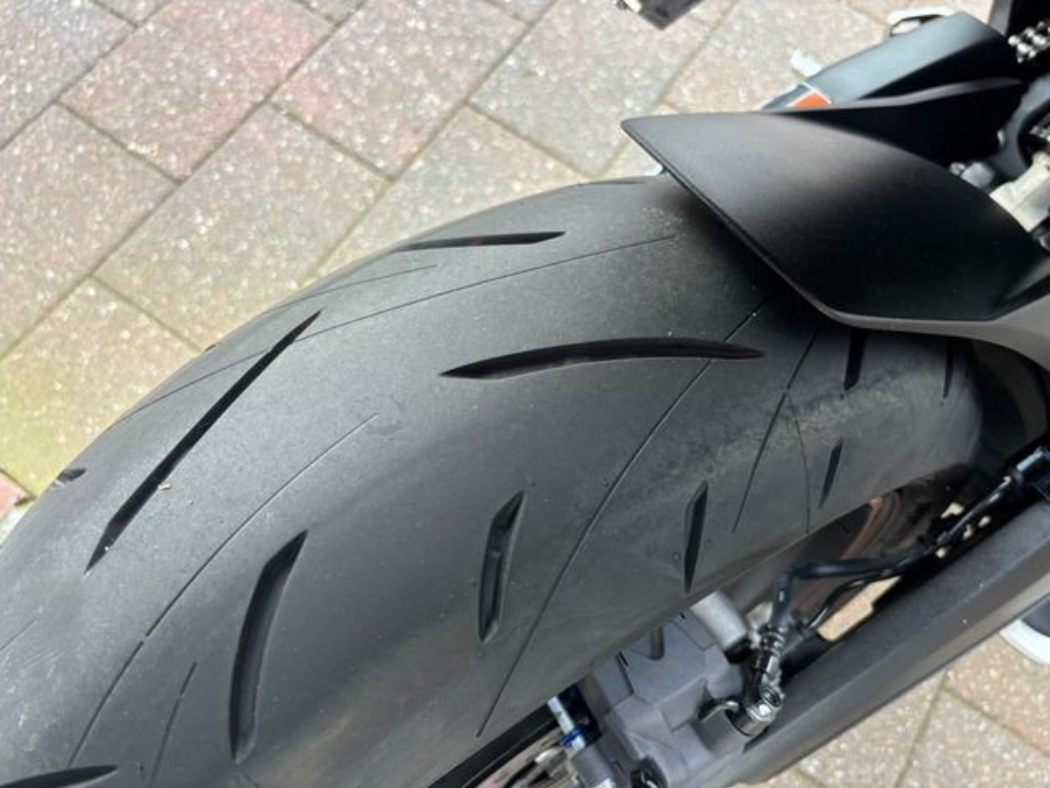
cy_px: 394
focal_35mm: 26
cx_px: 525
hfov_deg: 67.3
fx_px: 789
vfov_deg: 53.1
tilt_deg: -69.2
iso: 125
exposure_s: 1/78
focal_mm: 5.96
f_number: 1.6
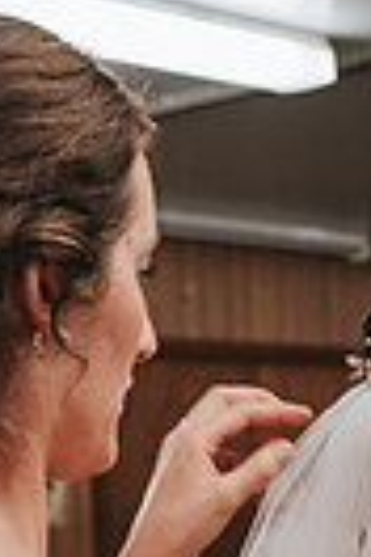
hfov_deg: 11.3
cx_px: 464
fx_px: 1839
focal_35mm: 119
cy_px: 439
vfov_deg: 17.1
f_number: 3.2
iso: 900
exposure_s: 1/125
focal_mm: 35
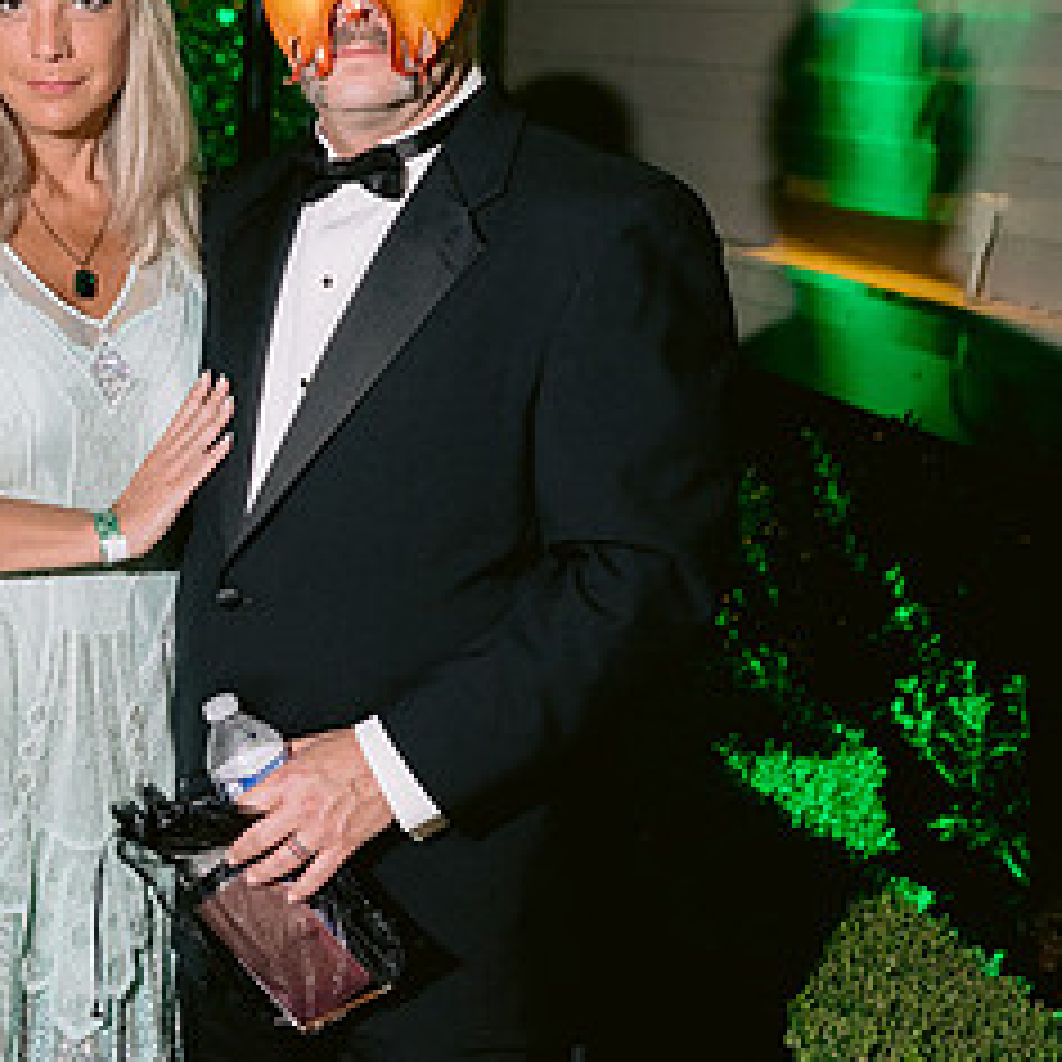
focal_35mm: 73
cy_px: 380
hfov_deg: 21.9
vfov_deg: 23.6
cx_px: -220
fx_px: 2534
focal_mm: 35
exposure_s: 1/160
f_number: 3.2
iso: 1250
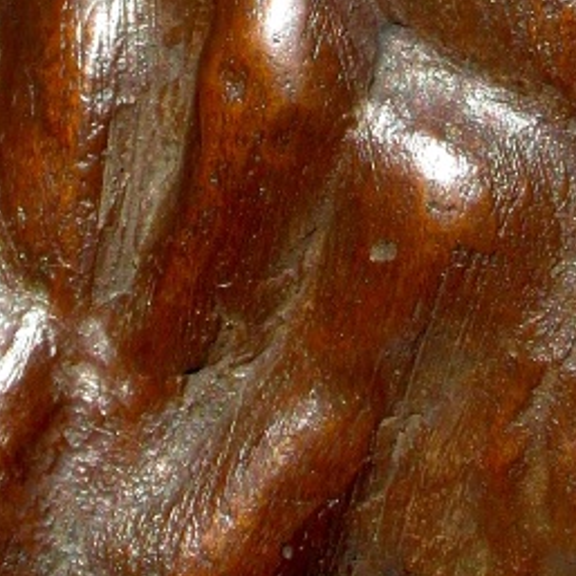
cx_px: 312
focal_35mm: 219
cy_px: -350
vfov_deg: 7.8
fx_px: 4123
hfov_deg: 8.0
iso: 80
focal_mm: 8.7
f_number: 6
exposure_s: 1/500
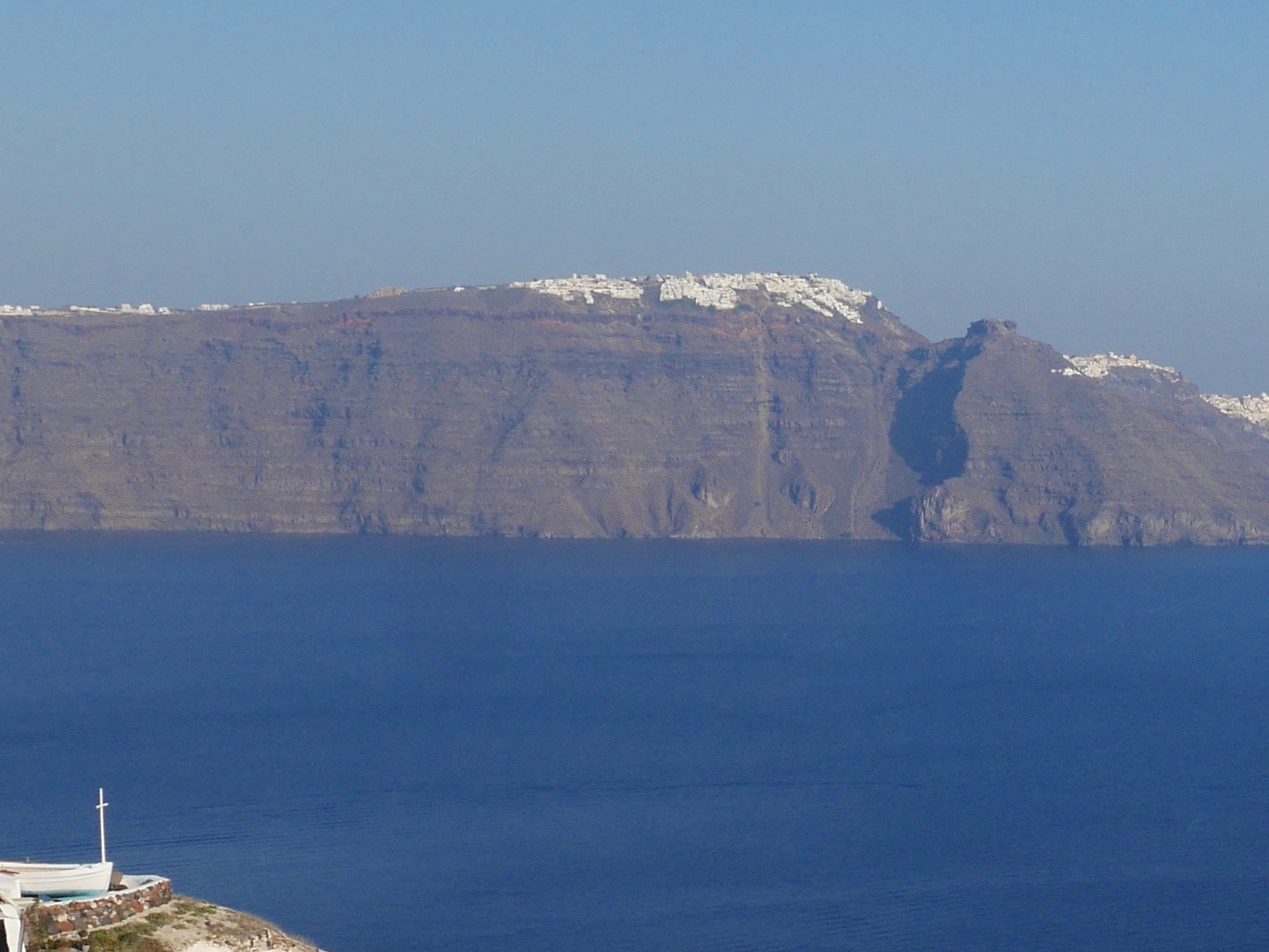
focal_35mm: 99
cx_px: 1654
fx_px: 3631
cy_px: 944
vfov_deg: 14.7
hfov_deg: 18.4
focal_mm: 17
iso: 200
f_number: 9
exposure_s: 1/640
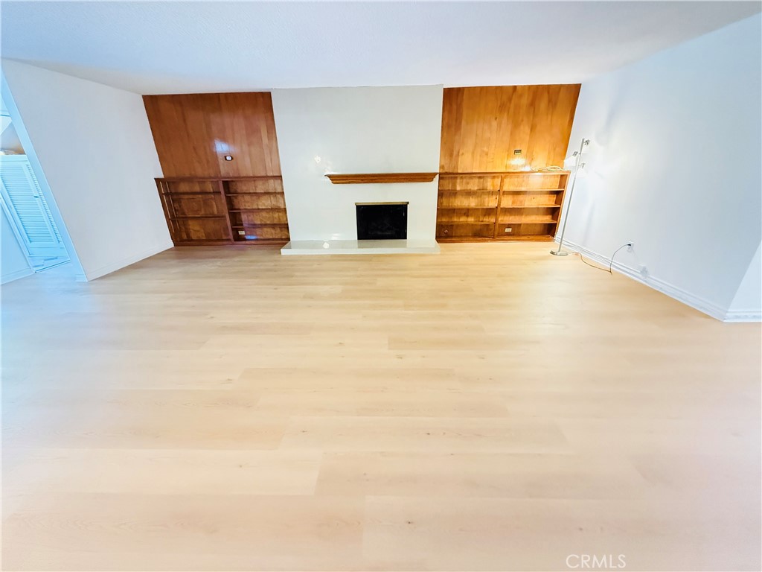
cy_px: 286
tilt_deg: -21.5
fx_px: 308
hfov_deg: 102.1
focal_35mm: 14
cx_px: 381
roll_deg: +0.8
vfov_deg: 85.7
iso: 1250
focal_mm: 2.22
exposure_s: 1/40
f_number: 2.2
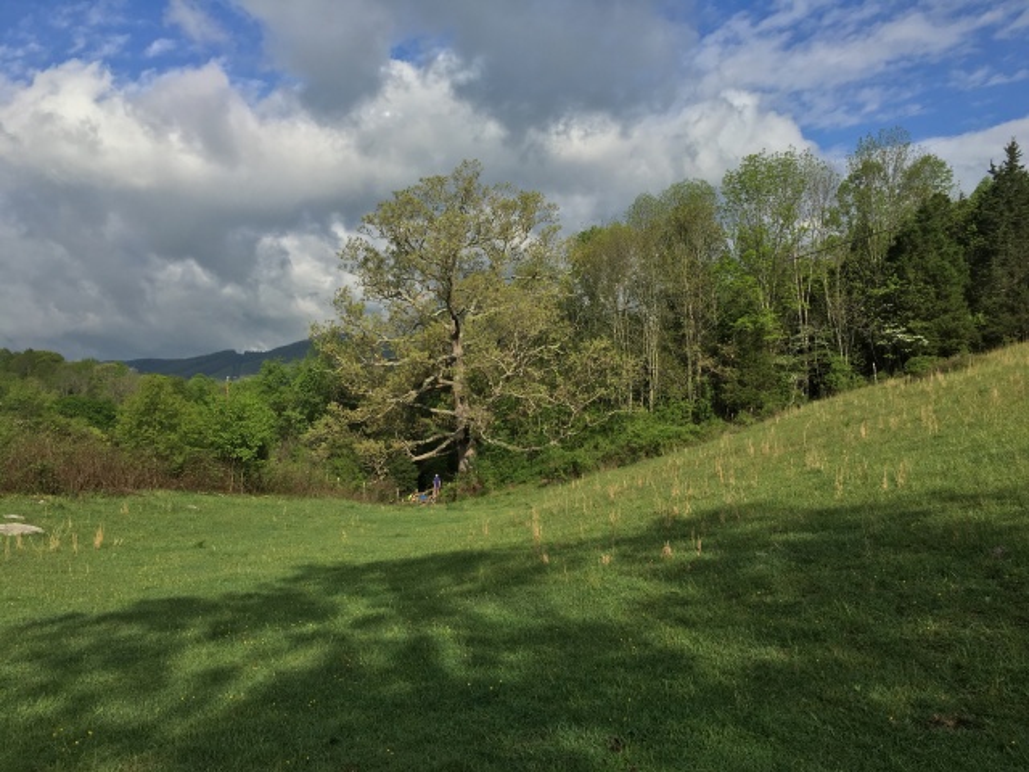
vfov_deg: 48.2
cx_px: 514
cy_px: 386
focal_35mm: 29
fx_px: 862
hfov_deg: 61.7
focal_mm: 4.15
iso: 25
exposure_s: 1/1832
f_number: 2.2
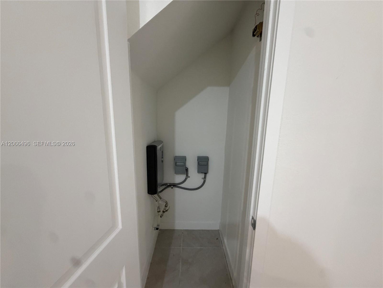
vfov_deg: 85.7
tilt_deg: -8.9
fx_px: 155
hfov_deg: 102.1
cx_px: 192
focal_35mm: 14
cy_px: 144
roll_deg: +0.5
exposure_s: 1/60
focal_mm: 2.22
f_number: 2.2
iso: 500
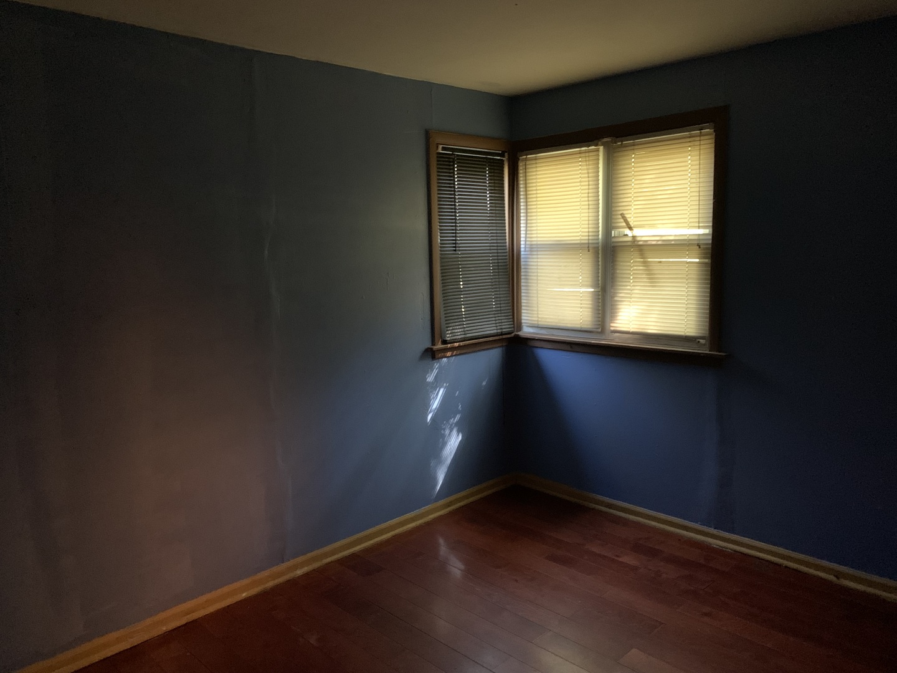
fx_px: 674
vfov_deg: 53.1
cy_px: 336
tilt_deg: -6.7
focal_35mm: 26
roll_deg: +1.7
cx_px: 448
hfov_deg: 67.3
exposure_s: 1/24
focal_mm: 4.25
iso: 640
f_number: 1.8
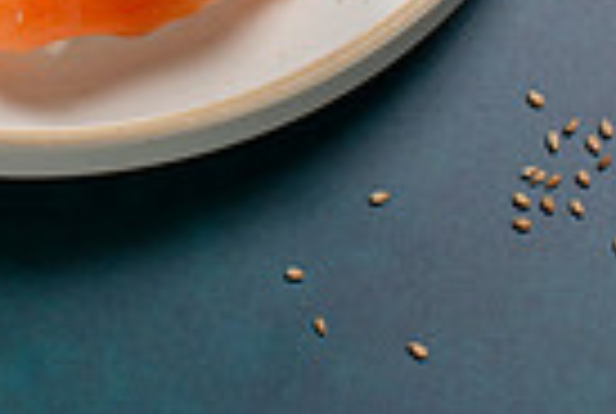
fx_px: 3618
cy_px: -277
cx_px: -54
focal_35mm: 211
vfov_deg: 6.4
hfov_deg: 9.6
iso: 250
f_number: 9
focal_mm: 50
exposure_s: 1/200
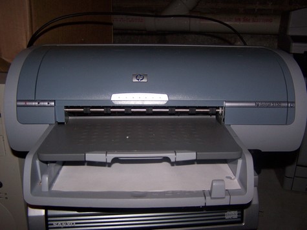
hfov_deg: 49.0
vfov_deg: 37.7
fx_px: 337
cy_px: 115
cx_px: 154
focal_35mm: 38
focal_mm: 6.3
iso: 140
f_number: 2.8
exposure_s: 1/60
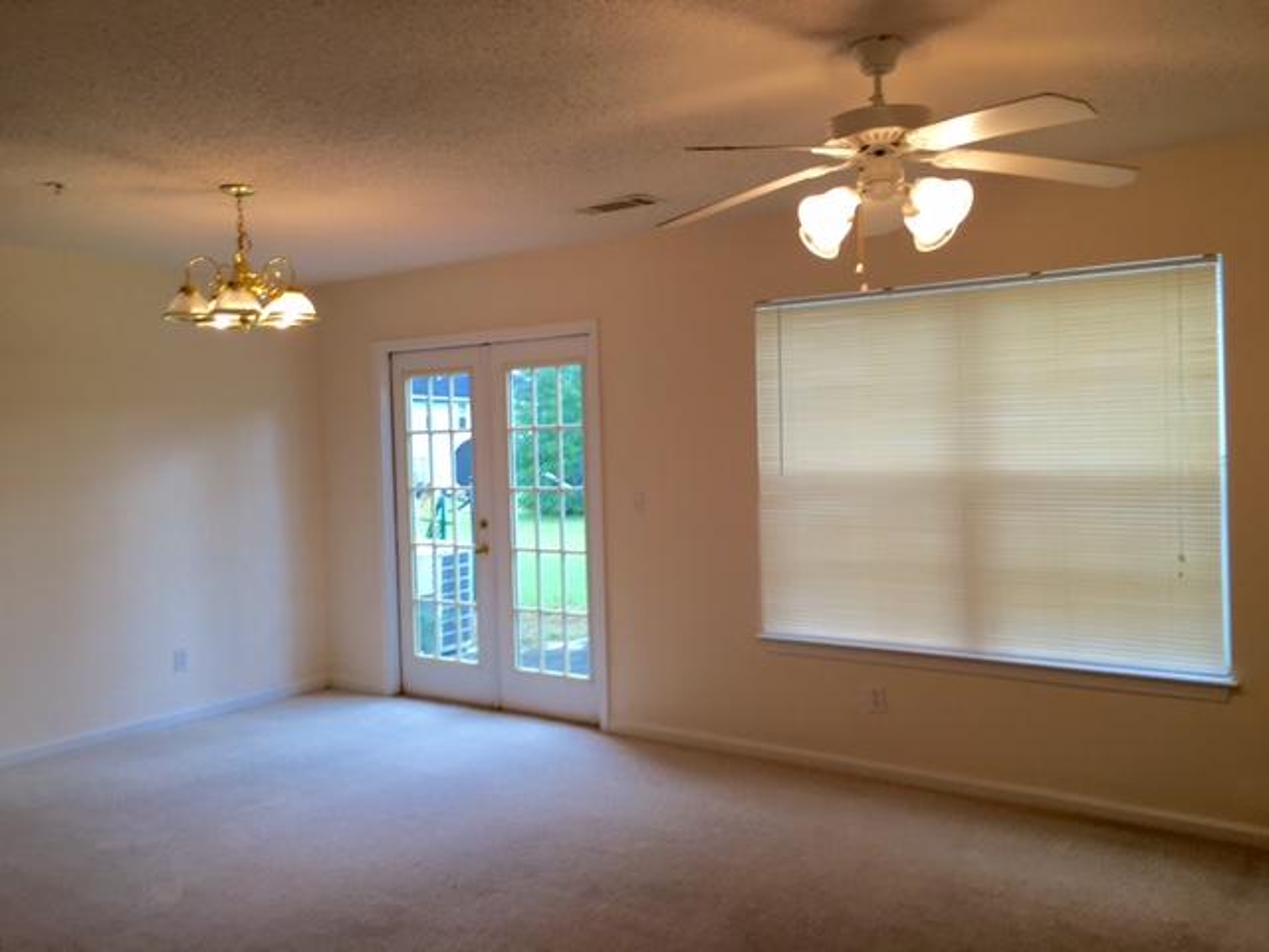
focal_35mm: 29
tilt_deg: +0.6
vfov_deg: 48.2
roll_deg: -0.2
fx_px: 1063
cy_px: 476
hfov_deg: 61.7
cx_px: 634
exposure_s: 1/60
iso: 32
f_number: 2.2
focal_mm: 4.15
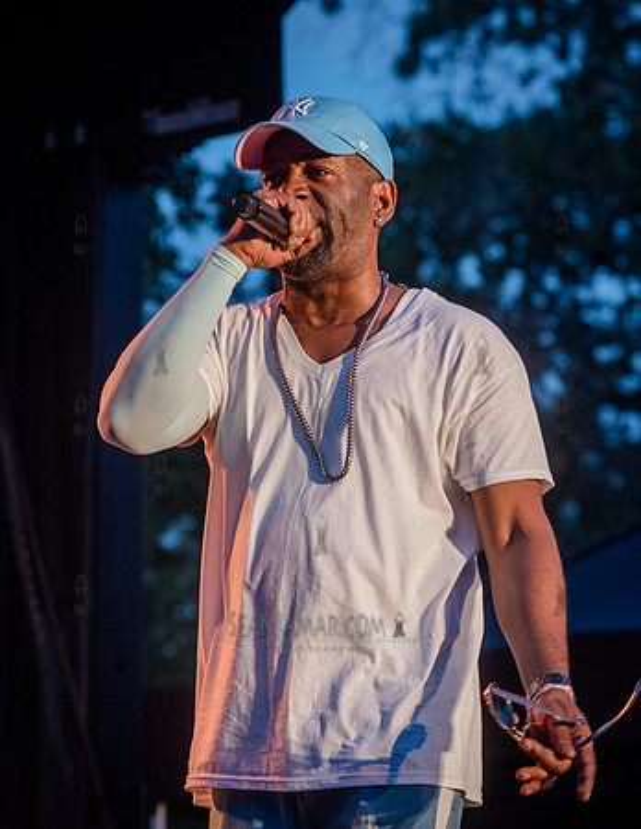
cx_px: 286
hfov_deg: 10.1
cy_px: 414
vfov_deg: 13.0
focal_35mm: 150
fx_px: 3625
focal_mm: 105
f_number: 4.5
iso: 3200
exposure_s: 1/400
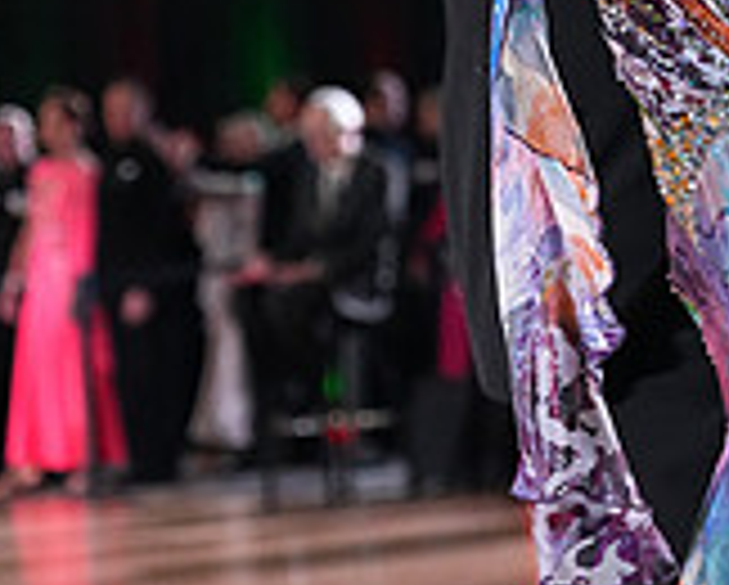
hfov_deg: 8.2
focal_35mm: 235
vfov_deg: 6.5
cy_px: -346
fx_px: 5076
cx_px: 731
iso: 6400
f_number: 4.5
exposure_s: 1/400
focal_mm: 70
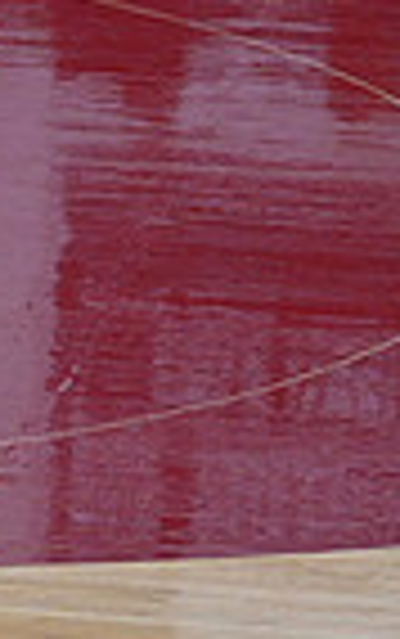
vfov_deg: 3.2
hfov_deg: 2.0
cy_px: -65
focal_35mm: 664
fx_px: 11558
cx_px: -773
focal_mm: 160
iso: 4000
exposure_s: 1/400
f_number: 4
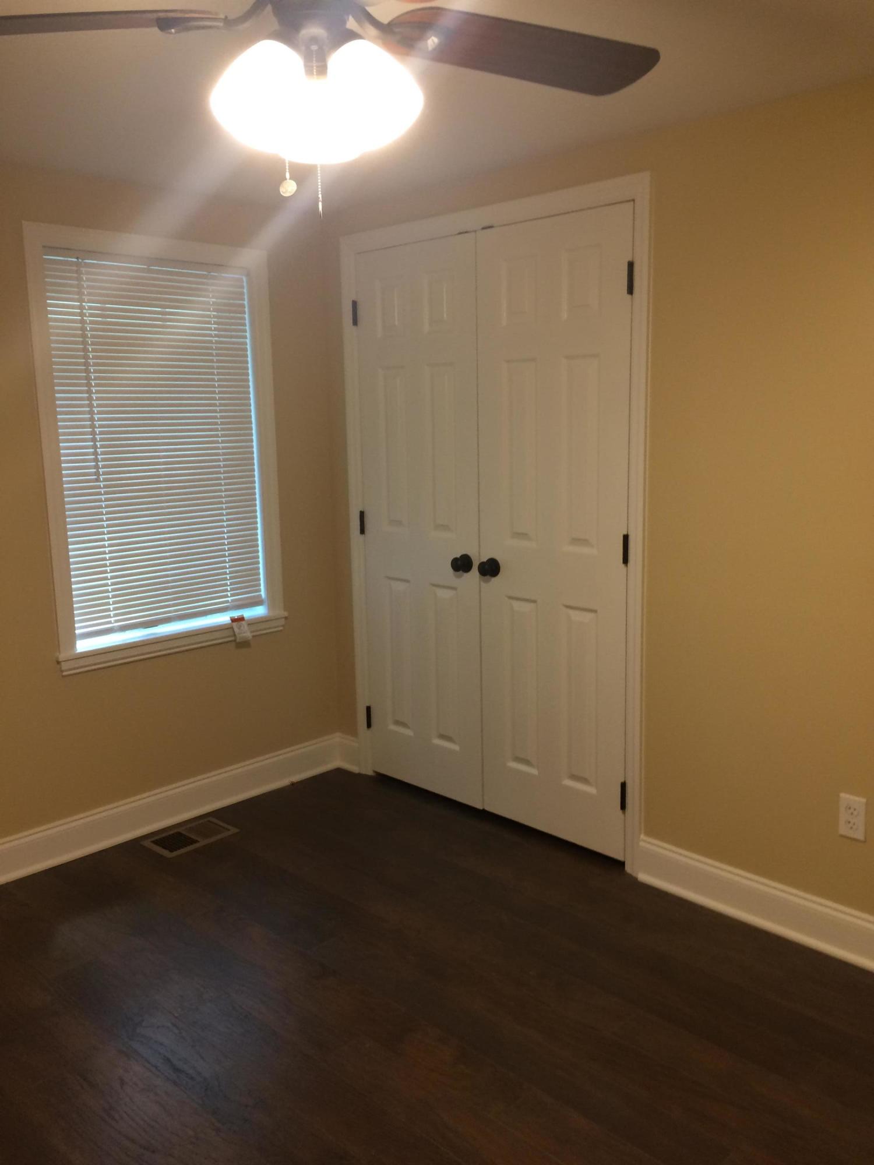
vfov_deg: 61.7
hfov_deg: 48.2
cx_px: 437
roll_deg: +0.4
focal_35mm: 29
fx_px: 976
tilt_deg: -11.5
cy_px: 582
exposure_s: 1/30
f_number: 2.2
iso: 100
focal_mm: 4.15
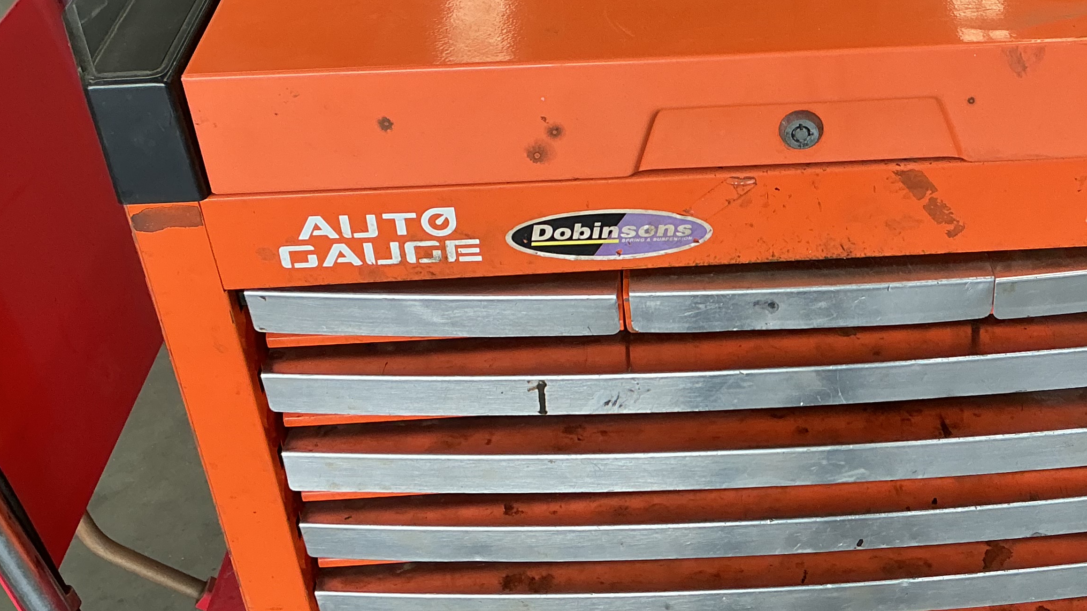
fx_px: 1585
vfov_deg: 21.8
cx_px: 783
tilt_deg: -35.3
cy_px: 241
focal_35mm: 55
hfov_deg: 37.1
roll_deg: +1.1
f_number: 1.8
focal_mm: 3
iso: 64
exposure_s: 1/120
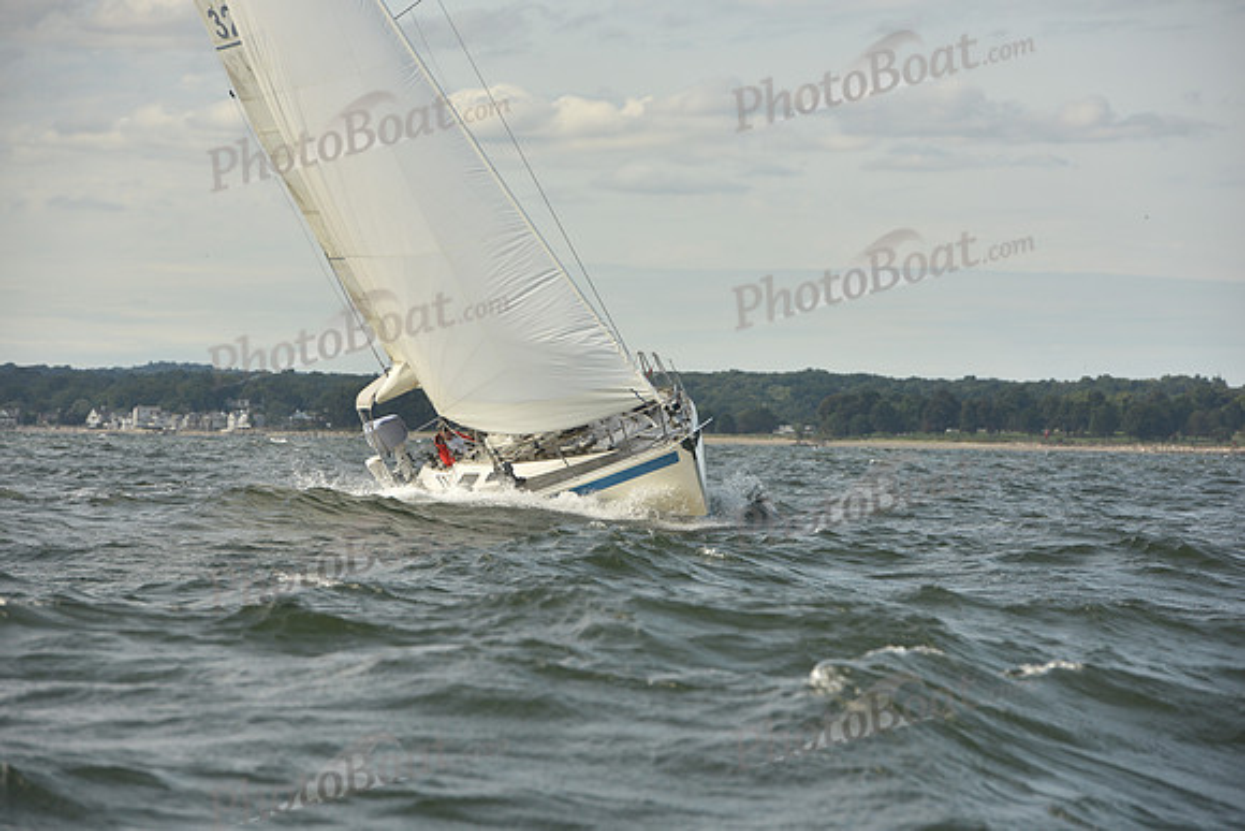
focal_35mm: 200
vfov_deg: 6.9
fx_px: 6918
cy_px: 416
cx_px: 622
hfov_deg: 10.3
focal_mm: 200
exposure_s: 1/800
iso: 250
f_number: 8
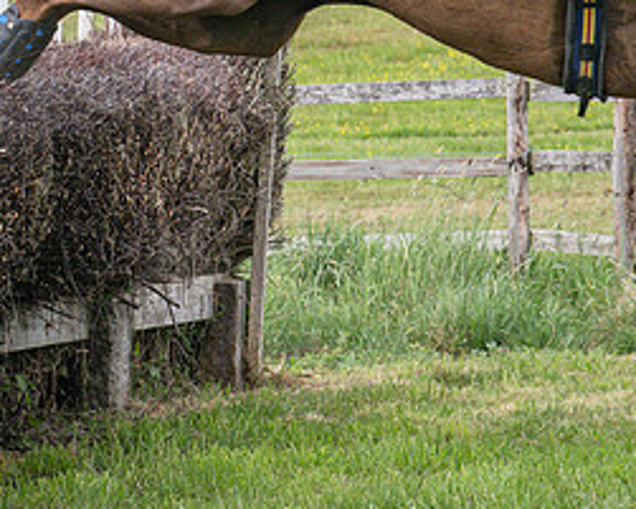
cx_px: 474
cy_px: -19
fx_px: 5950
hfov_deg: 6.1
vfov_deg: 4.9
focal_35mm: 316
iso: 400
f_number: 5
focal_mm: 74
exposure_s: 1/1600
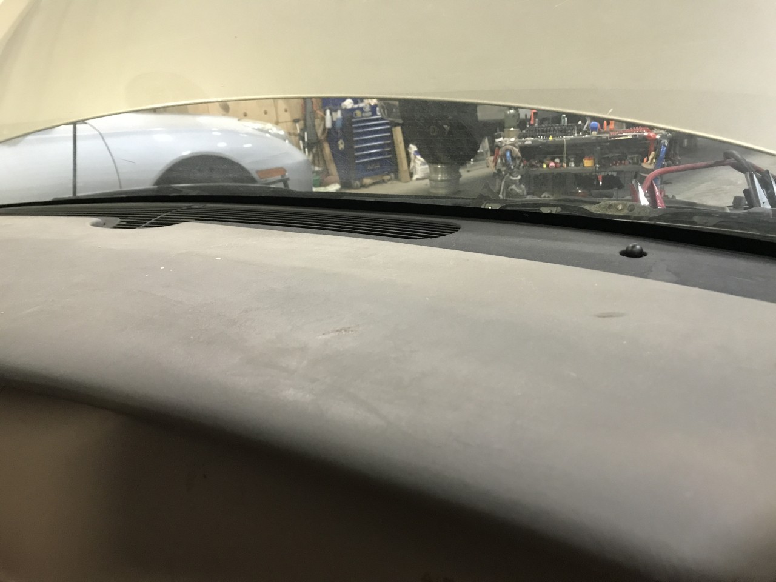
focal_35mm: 28
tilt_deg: -18.0
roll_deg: +5.6
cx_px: 388
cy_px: 291
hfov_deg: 63.4
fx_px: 628
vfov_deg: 49.7
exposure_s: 1/15
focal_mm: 3.99
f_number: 1.8
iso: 100
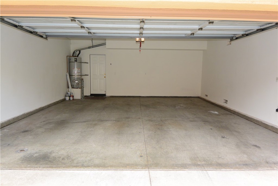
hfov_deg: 78.6
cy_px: 93
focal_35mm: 22
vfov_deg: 57.2
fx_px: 170
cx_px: 139
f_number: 4
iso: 160
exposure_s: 1/160
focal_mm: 8.5
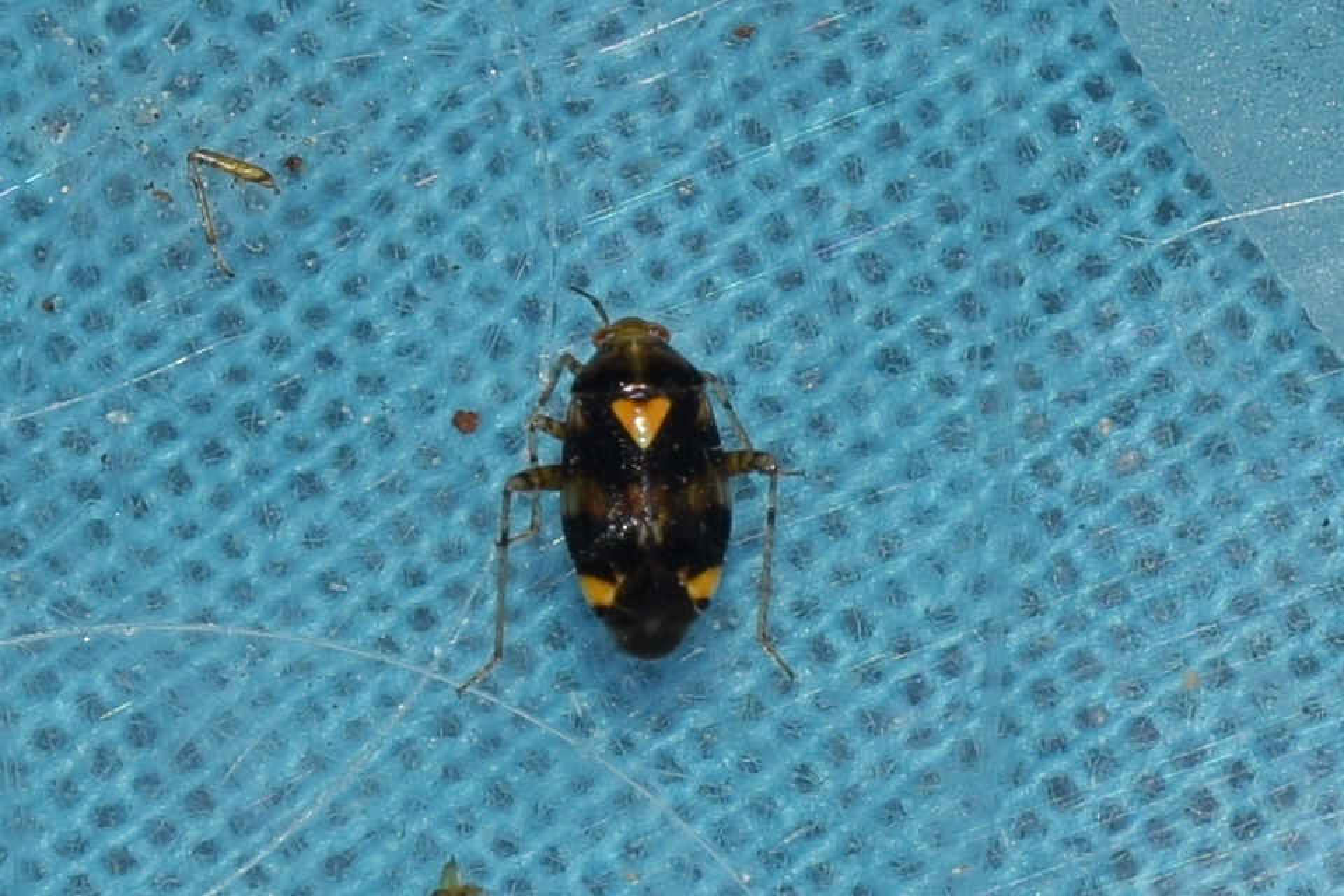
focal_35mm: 210
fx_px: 7839
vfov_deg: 6.5
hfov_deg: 9.8
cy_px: 448
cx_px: 672
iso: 100
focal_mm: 140
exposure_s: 1/160
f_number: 13
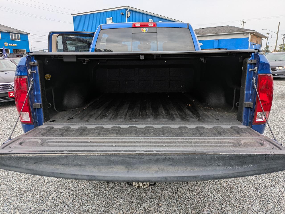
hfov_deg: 69.4
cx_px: 142
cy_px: 107
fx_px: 206
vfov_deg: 54.9
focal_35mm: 25
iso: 46
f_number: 1.89
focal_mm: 5.43
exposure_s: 1/490
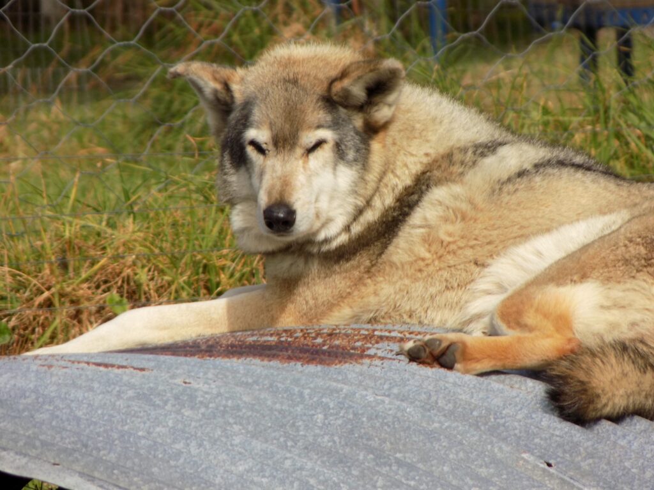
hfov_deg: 3.1
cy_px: 245
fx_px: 11903
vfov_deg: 2.4
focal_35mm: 630
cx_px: 327
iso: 80
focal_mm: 112
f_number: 5.9
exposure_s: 1/320
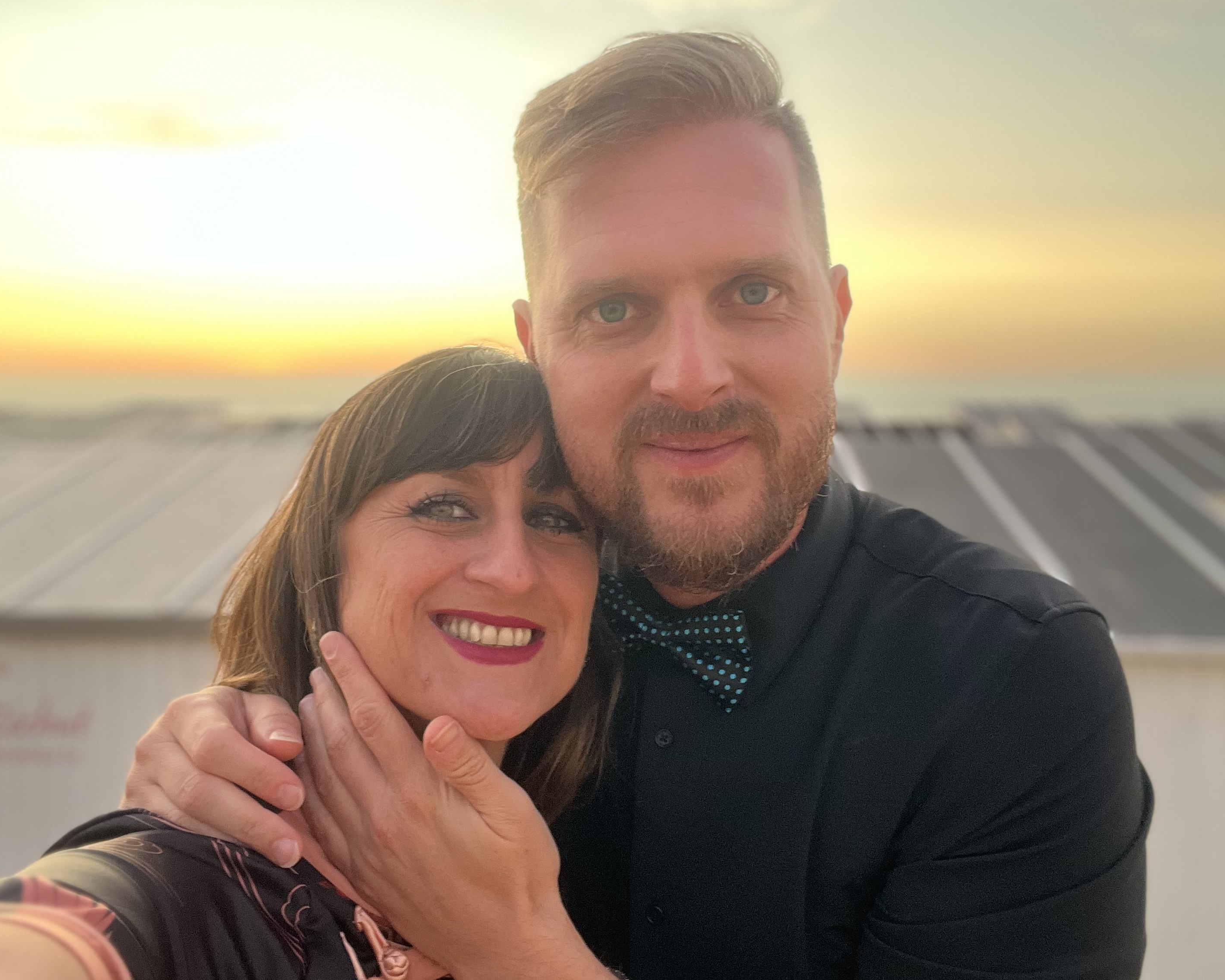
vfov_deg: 45.8
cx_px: 578
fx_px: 1160
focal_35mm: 32
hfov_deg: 55.6
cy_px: 480
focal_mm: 2.71
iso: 100
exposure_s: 1/61
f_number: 2.2
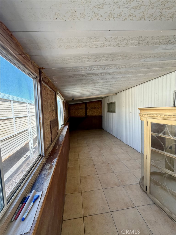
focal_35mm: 14
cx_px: 88
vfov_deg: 102.1
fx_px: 95
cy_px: 118
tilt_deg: -5.2
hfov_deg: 85.7
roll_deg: +1.7
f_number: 2.2
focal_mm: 2.22
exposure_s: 1/121
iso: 125
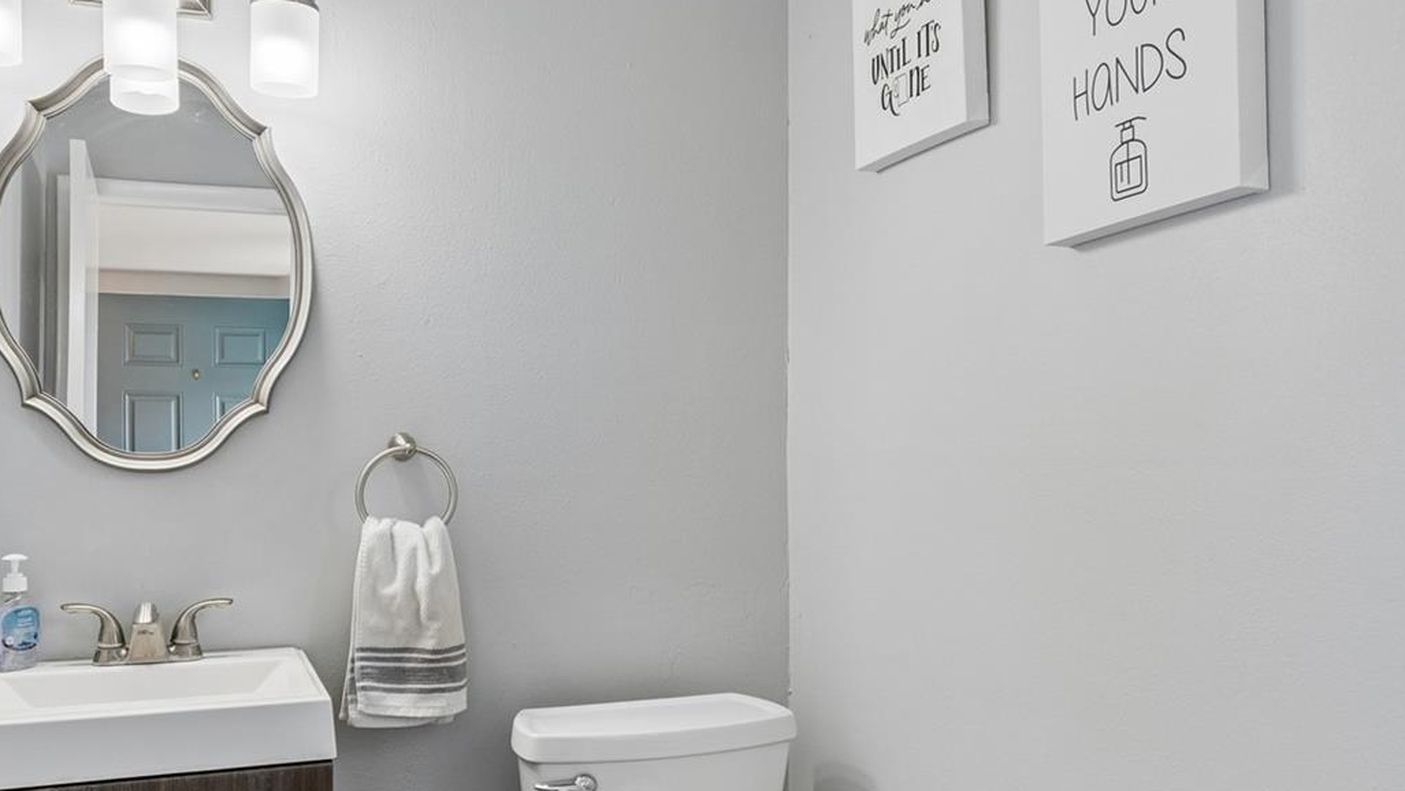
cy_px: 453
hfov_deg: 62.5
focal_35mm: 31
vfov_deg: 37.7
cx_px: 647
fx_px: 1155
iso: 100
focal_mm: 13
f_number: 5.6
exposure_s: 1/40
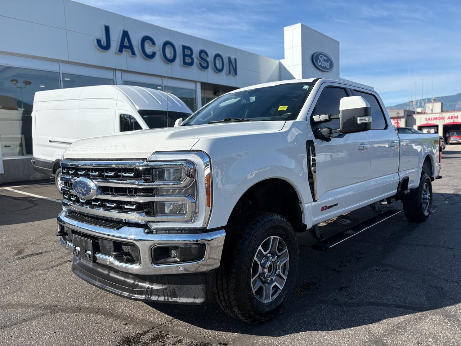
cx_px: 230
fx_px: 346
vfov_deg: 53.1
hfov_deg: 67.3
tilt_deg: -5.8
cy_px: 173
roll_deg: +2.5
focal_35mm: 26
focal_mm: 5.96
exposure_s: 1/2985
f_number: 1.6
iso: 50
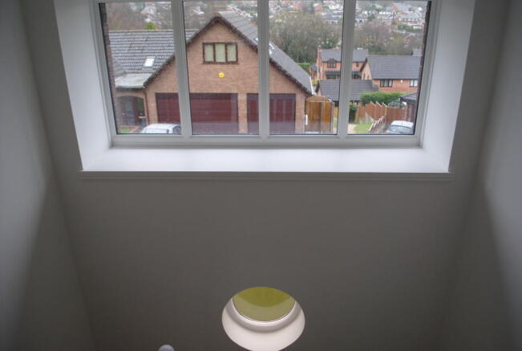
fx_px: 392
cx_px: 261
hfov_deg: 67.3
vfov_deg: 48.1
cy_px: 176
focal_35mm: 27
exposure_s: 1/80
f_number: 3.5
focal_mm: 18
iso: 400
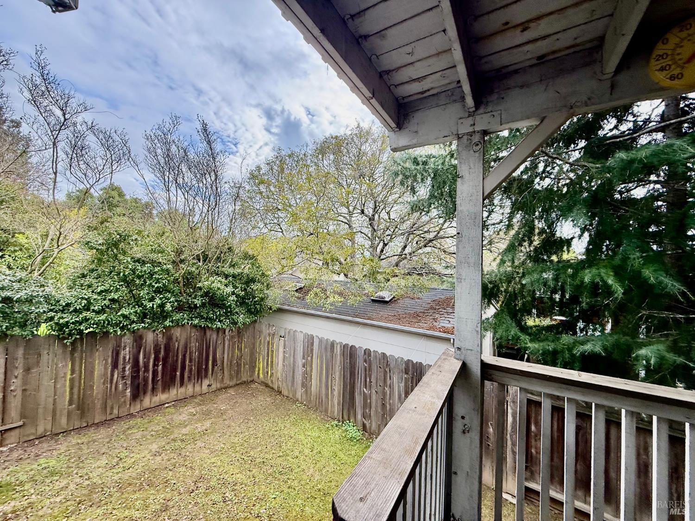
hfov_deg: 102.1
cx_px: 348
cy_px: 260
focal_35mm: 14
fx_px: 281
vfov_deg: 85.7
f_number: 2.2
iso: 64
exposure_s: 1/227
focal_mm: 2.22
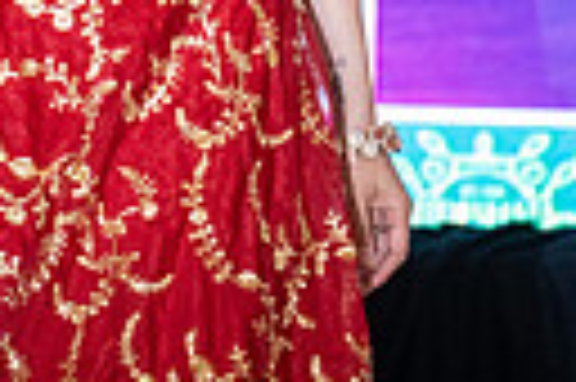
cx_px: 330
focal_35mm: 985
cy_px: -465
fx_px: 15740
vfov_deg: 1.4
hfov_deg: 2.1
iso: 2500
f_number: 2.8
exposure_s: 1/250
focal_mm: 200
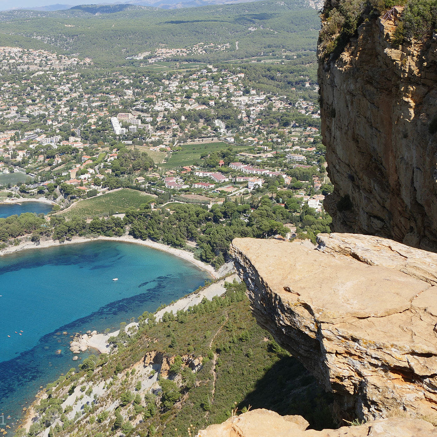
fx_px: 728
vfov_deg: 33.4
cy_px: 204
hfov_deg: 32.9
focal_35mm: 51
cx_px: 121
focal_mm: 19
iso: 200
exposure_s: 1/400
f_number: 7.1
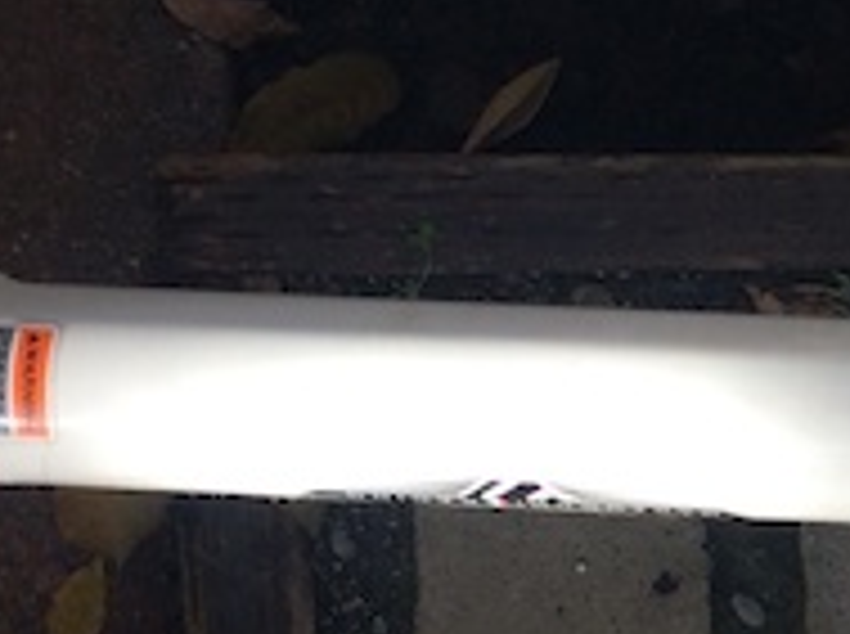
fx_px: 3015
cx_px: 1354
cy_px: 522
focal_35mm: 123
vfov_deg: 12.0
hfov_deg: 14.7
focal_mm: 4.15
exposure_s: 1/423
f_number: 2.2
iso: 32
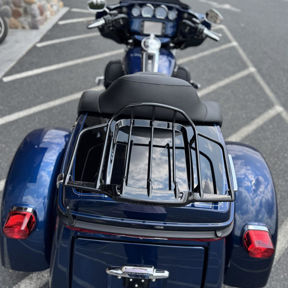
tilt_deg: -36.2
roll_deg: +0.6
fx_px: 273
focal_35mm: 29
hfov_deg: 55.6
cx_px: 143
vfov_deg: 55.5
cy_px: 127
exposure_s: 1/1112
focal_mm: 6.76
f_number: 1.78
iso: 80
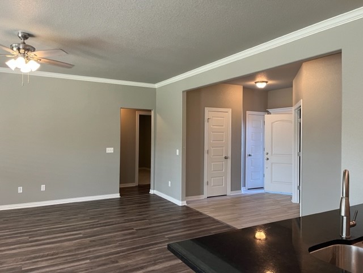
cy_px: 136
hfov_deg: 67.3
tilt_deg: +1.6
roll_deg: +0.5
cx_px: 182
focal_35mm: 26
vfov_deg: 53.1
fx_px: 273
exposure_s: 1/60
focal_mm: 5.1
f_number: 1.6
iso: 100
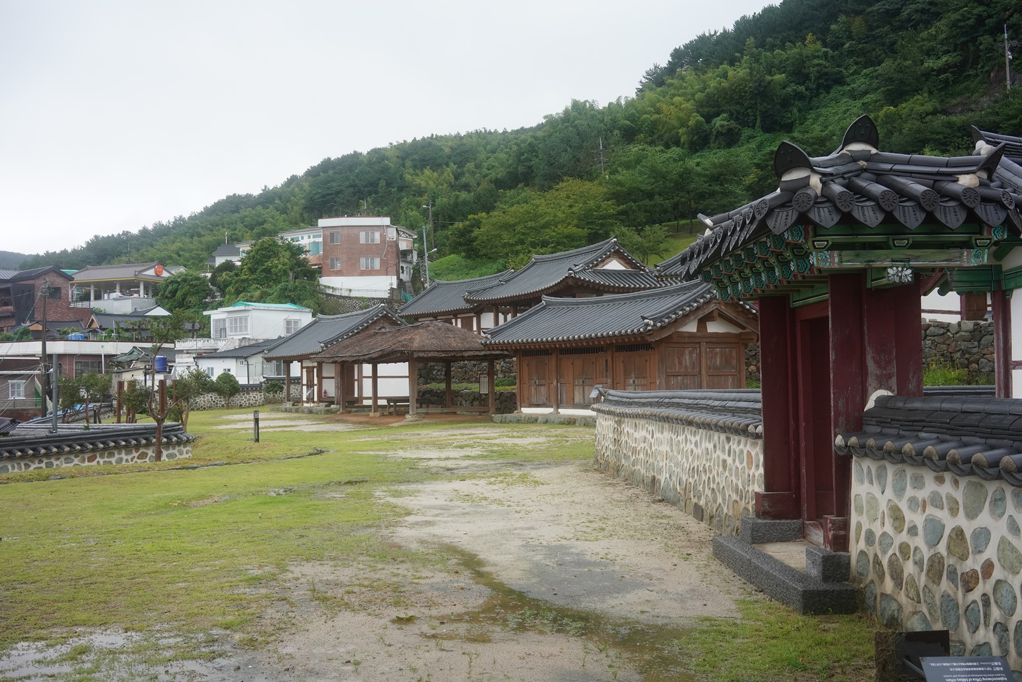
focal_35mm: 35
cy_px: 341
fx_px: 994
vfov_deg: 37.9
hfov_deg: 54.4
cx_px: 511
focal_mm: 35
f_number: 10
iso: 1250
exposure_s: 1/100
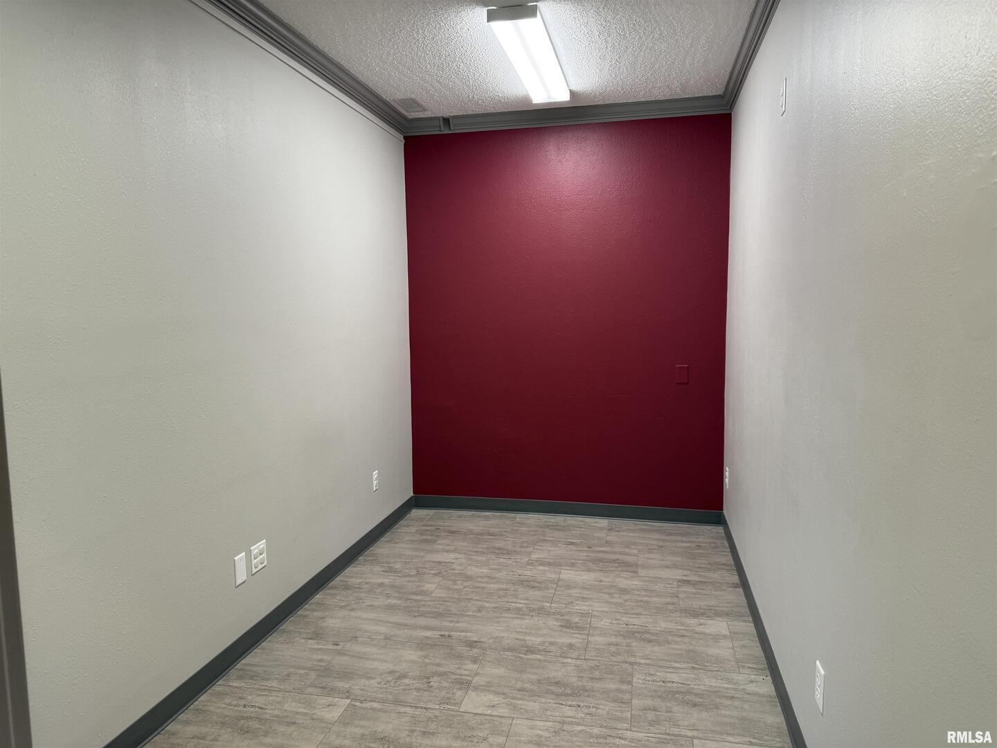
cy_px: 374
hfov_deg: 71.6
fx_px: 691
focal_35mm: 24
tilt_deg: -5.0
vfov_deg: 56.8
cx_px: 498
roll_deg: +1.1
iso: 125
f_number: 1.78
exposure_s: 1/60
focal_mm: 6.76
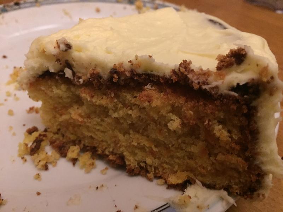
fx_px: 237
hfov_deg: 61.7
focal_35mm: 29
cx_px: 142
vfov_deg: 48.2
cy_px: 106
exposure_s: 1/17
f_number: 2.2
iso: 500
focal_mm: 4.15
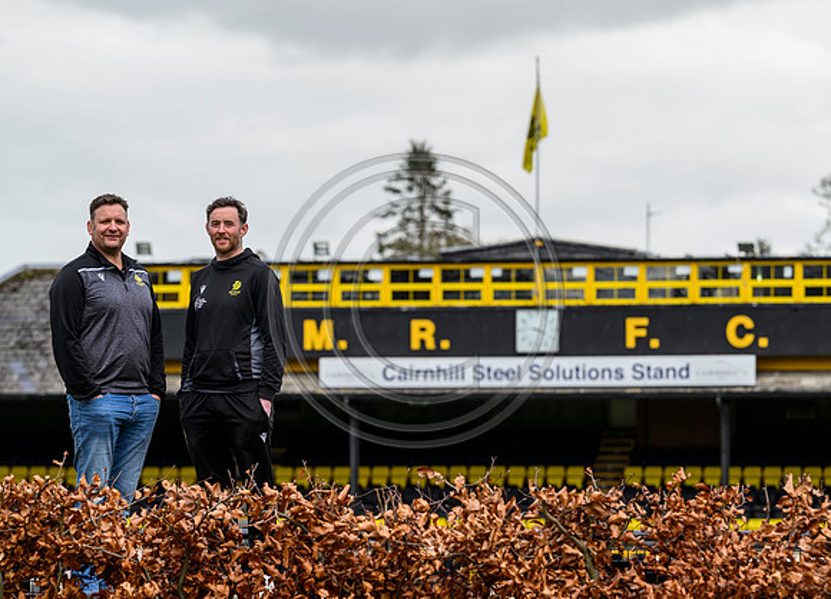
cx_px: 435
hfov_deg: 9.5
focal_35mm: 211
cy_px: 286
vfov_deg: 6.9
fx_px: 4997
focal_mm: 185
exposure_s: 1/160
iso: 500
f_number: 5.6
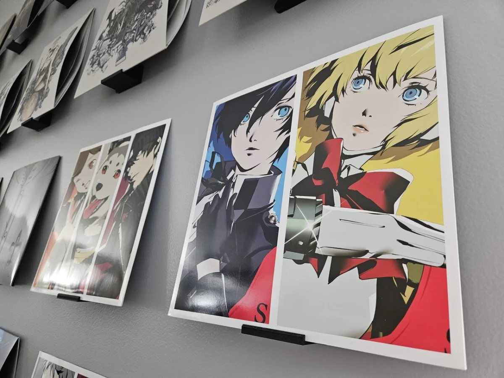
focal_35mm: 23
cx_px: 252
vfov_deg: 58.9
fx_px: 335
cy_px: 189
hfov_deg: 73.9
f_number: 1.8
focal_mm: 5.4
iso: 640
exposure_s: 1/60
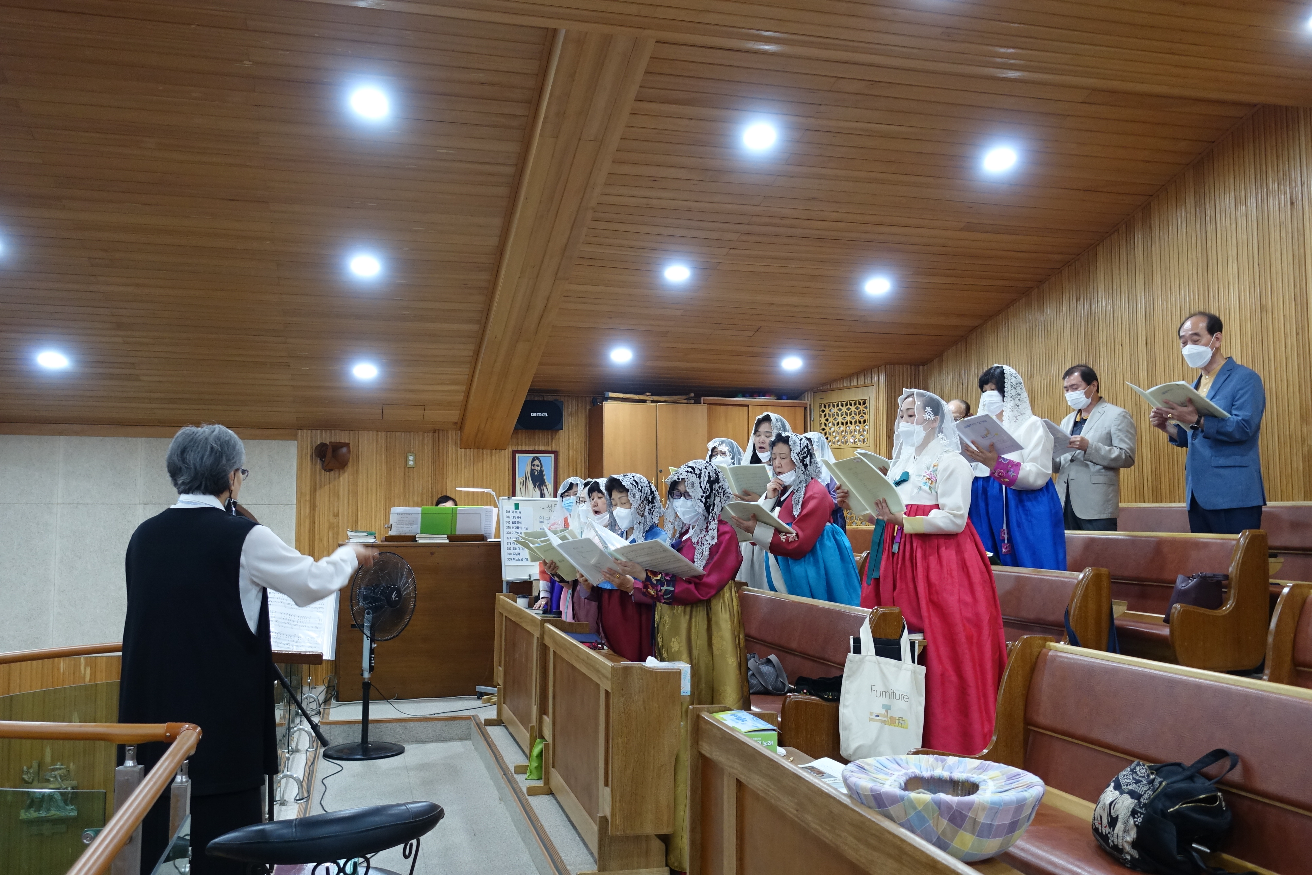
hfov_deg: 60.3
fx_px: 1130
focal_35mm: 31
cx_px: 656
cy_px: 438
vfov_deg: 42.3
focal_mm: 11.22
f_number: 2.5
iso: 500
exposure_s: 1/40
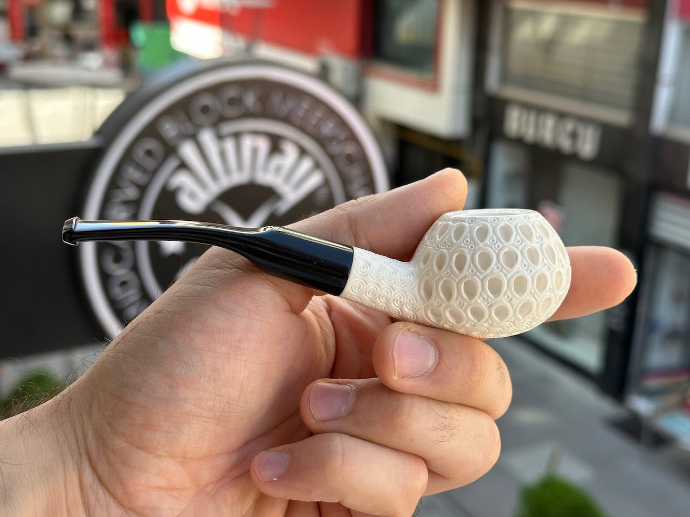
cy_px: 258
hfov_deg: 39.7
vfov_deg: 30.3
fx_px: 957
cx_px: 345
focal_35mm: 48
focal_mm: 6.86
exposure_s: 1/433
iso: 64
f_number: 1.78
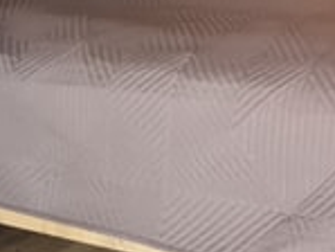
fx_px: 843
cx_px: 434
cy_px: -118
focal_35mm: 87
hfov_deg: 20.6
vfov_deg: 15.7
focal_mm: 5.4
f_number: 1.8
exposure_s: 1/100
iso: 250
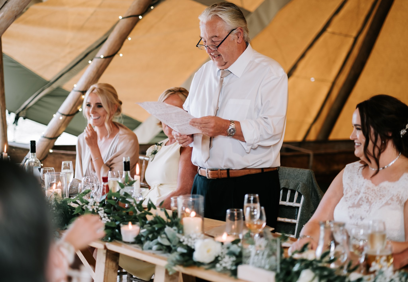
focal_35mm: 87
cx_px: 194
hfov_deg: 23.1
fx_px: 1000
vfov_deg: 16.0
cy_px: 139
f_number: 1.2
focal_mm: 56
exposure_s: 1/125
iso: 160
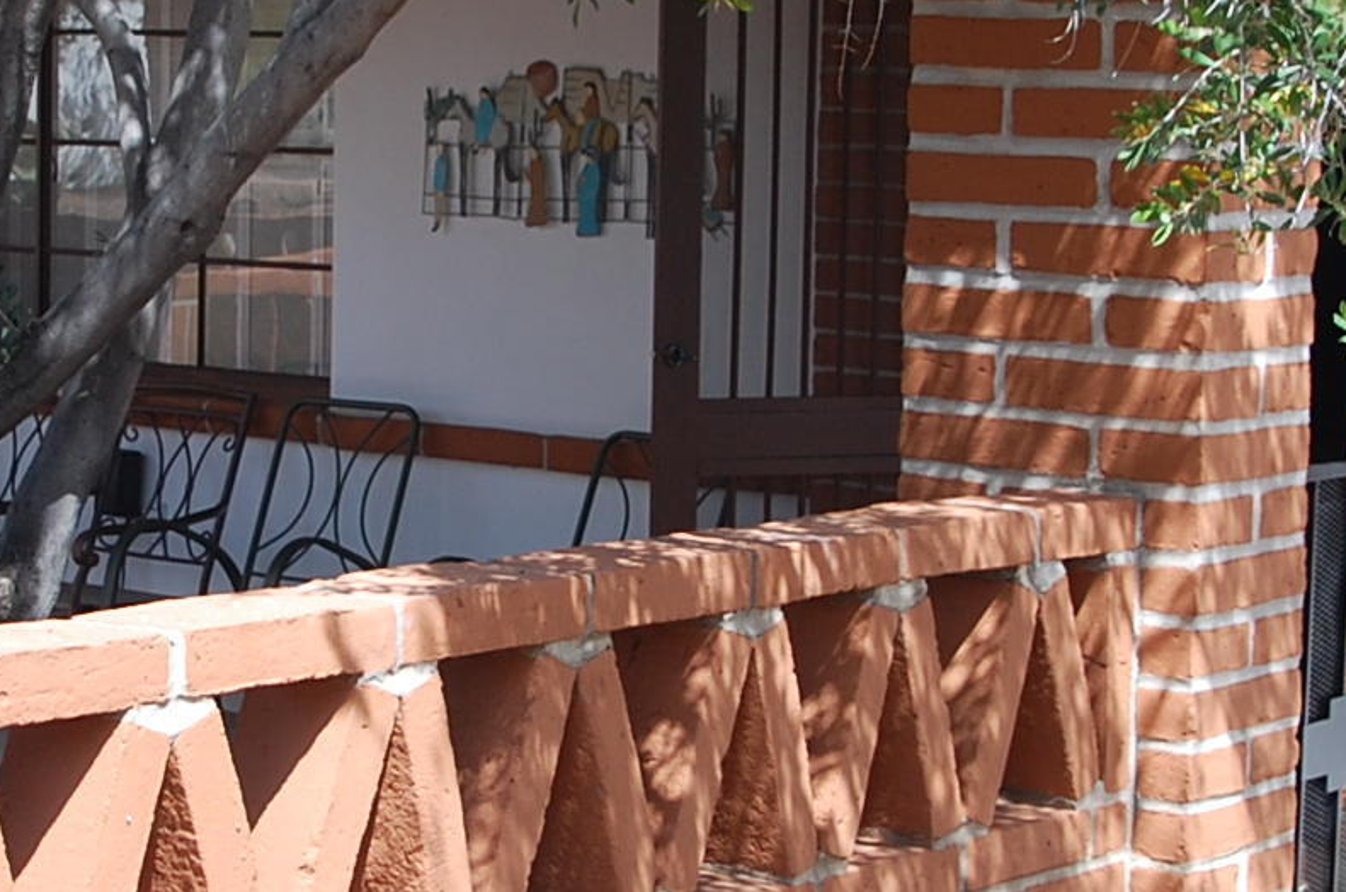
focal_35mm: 98
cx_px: 505
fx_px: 3673
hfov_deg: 20.7
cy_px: 437
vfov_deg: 13.8
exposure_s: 1/125
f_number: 5.6
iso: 220
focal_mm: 23
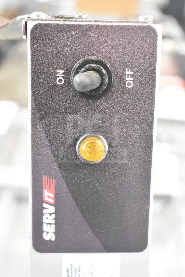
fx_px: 439
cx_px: 92
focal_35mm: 57
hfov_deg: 23.8
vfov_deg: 35.1
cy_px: 138
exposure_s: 1/125
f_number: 5.6
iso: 6400
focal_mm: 38
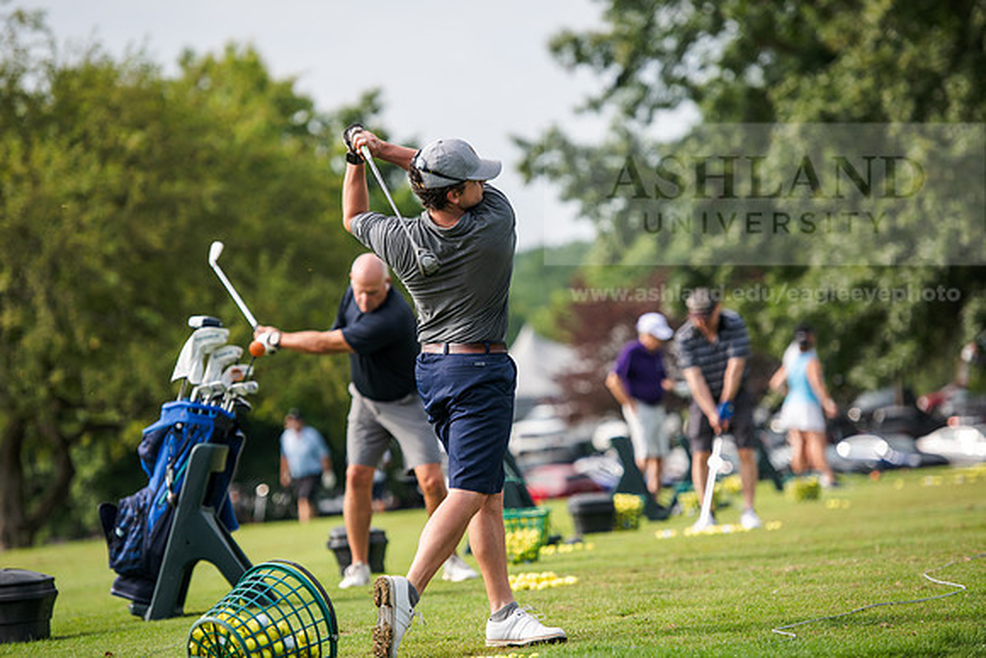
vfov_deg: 8.9
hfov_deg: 13.2
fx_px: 4246
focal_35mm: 155
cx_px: 493
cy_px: 329
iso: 80
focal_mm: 155
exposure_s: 1/640
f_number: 3.2
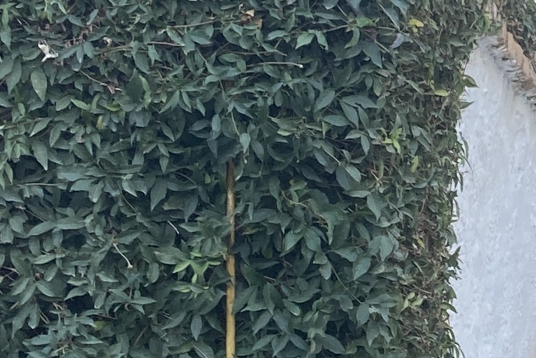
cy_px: 75
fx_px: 2279
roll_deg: -1.0
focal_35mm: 153
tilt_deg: +10.8
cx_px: 860
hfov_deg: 12.6
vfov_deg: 9.0
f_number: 1.8
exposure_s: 1/121
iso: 32
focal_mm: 3.99
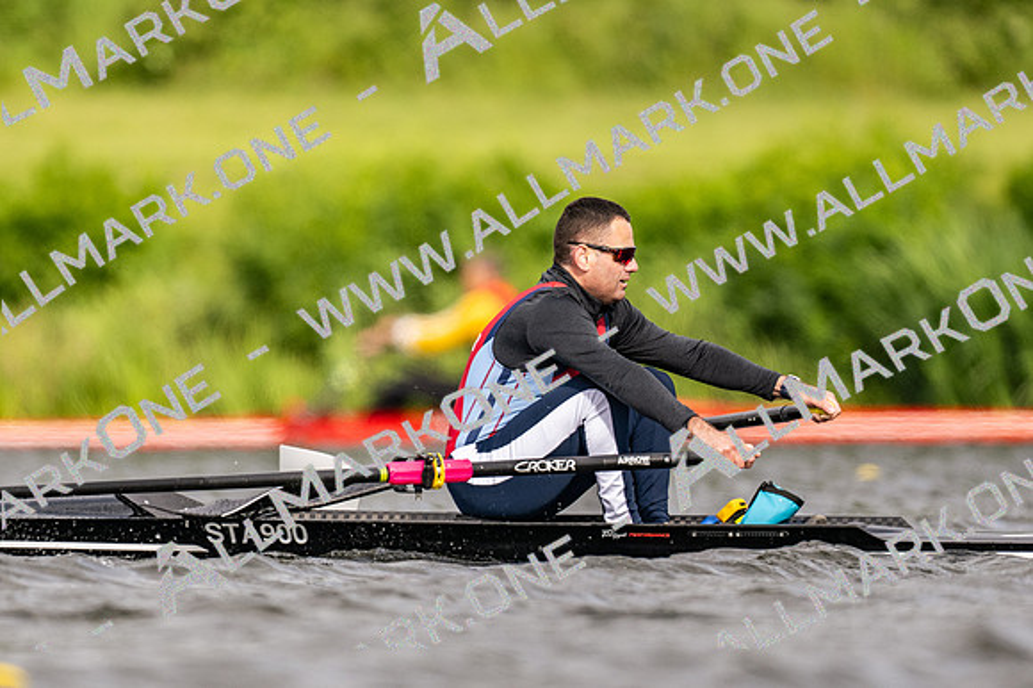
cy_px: 344
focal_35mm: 900
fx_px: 25809
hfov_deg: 2.3
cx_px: 516
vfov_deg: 1.5
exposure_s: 1/2500
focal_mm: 600
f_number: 4
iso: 500
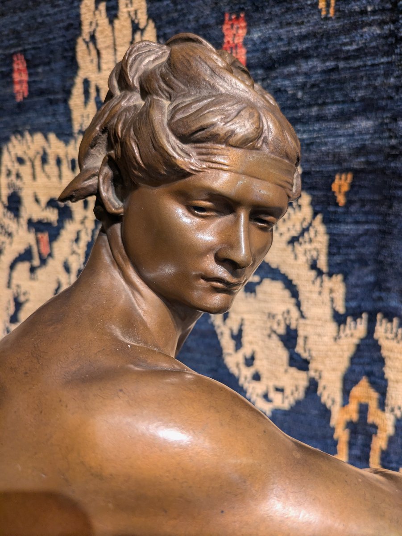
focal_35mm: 25
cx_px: 201
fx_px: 387
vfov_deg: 69.4
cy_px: 268
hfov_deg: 54.9
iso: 118
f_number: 1.89
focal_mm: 5.43
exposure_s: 1/100
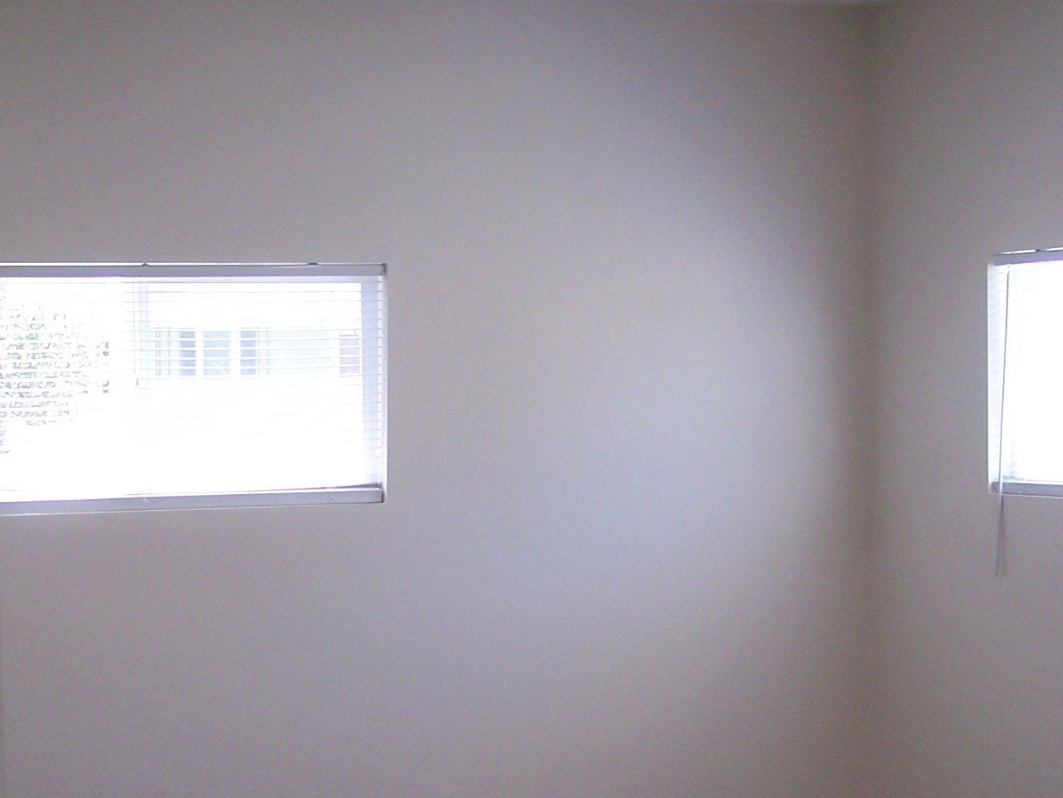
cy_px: 529
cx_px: 365
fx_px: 2488
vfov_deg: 18.2
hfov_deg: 24.0
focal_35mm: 81
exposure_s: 1/50
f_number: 2.8
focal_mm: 6.3
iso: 80
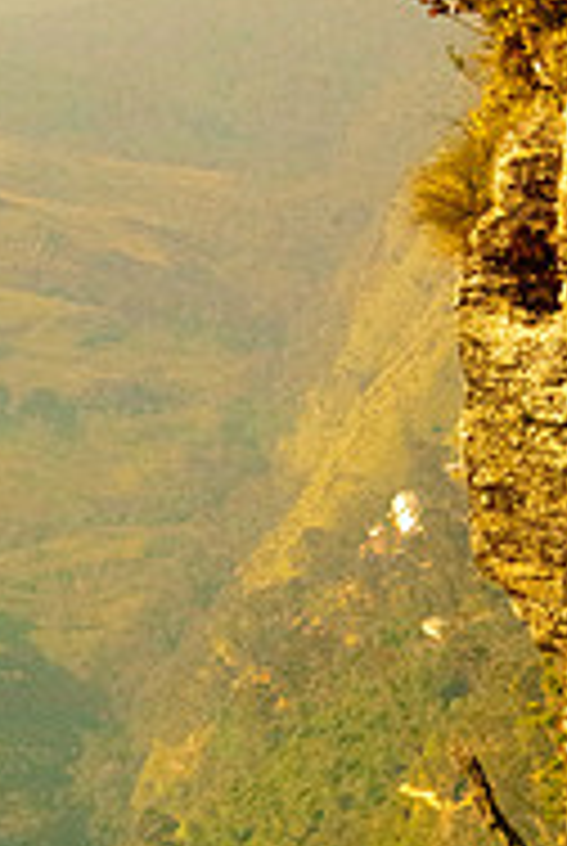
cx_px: 137
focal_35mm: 251
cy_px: 706
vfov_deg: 8.2
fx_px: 5908
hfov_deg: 5.5
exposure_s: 1/1000
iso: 1600
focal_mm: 70
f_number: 20
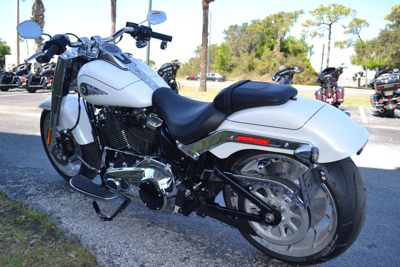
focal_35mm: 30
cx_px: 200
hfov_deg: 61.9
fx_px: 333
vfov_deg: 43.6
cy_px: 134
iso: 100
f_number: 5
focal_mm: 20
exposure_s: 1/200
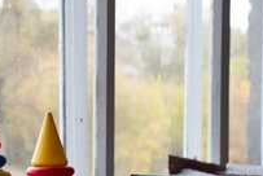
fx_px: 819
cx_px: 79
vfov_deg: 12.2
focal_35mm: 112
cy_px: 165
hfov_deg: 18.2
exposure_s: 1/160
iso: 800
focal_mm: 55
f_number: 4
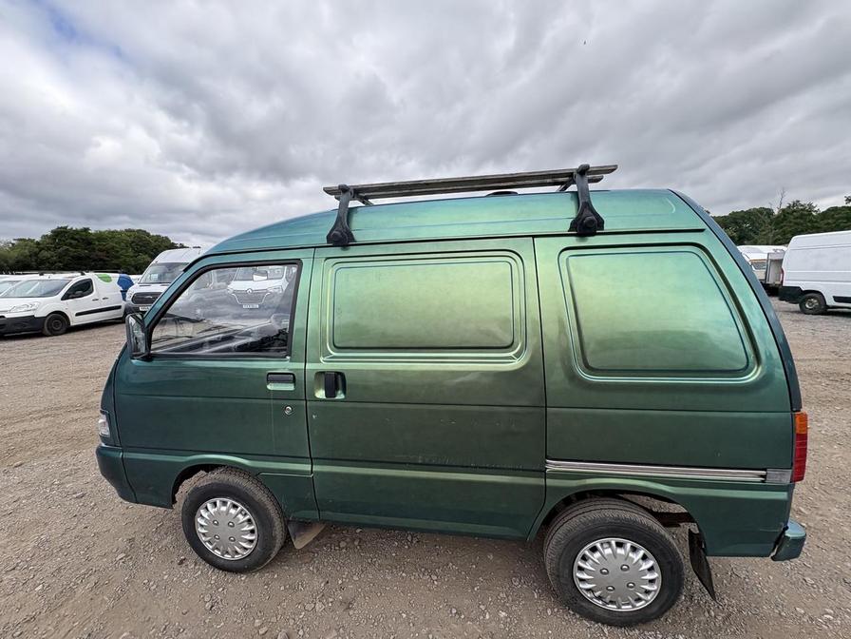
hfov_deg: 102.1
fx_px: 344
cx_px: 426
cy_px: 320
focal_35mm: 14
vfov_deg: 85.7
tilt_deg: -4.8
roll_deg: -0.8
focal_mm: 2.22
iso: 50
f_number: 2.2
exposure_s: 1/741
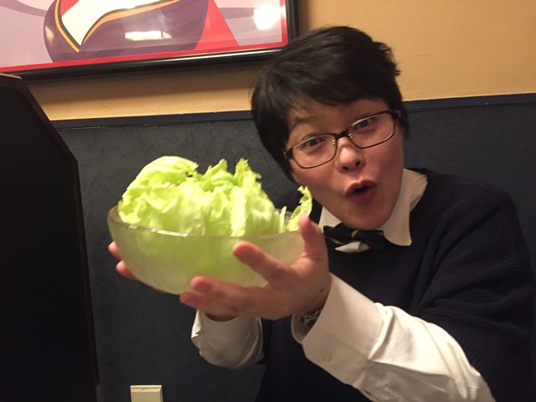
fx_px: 449
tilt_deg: -7.0
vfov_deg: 48.2
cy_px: 201
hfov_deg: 61.7
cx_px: 268
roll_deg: +1.7
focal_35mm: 29
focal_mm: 4.15
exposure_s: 1/17
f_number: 2.2
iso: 500
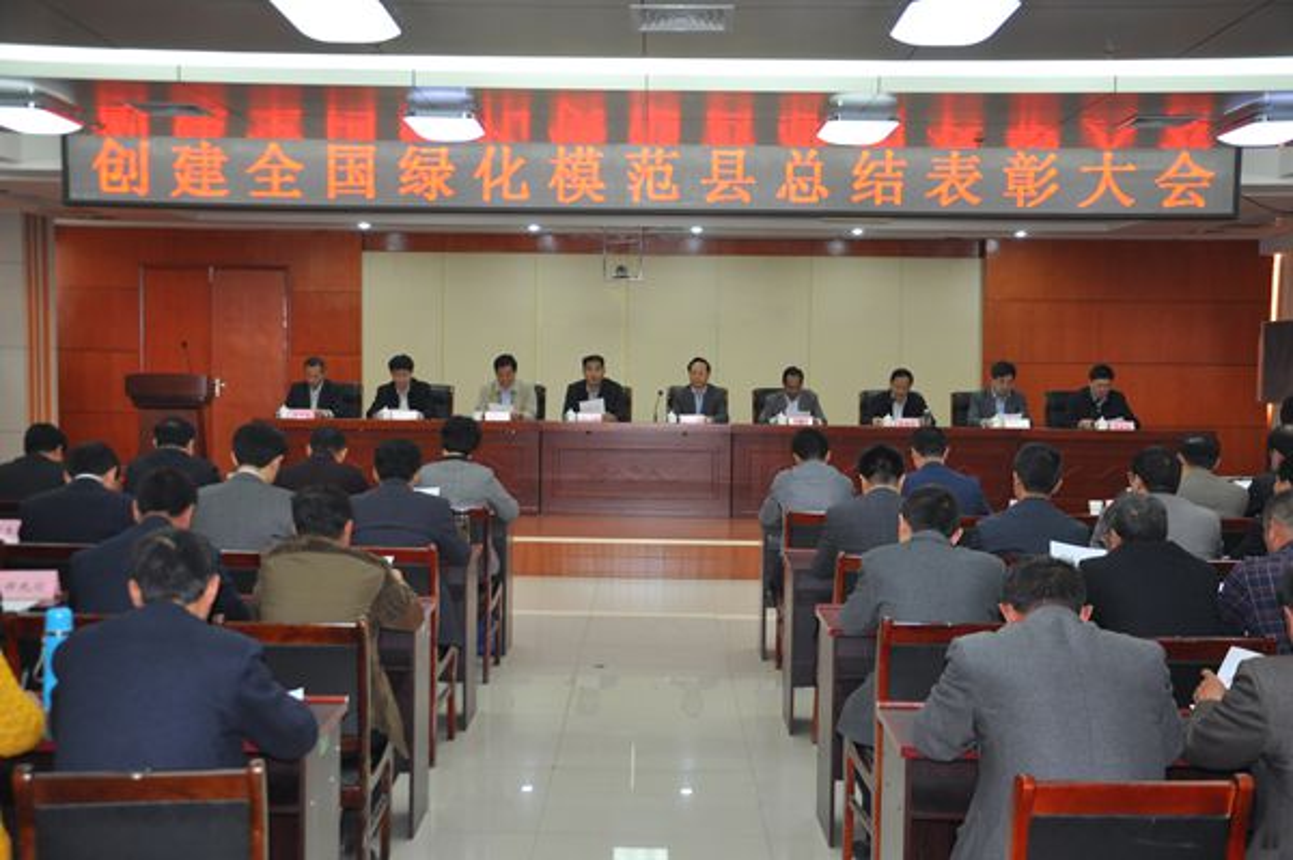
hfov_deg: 49.6
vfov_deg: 34.2
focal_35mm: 39
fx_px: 1400
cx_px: 646
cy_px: 430
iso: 800
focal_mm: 26
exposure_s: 1/80
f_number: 4
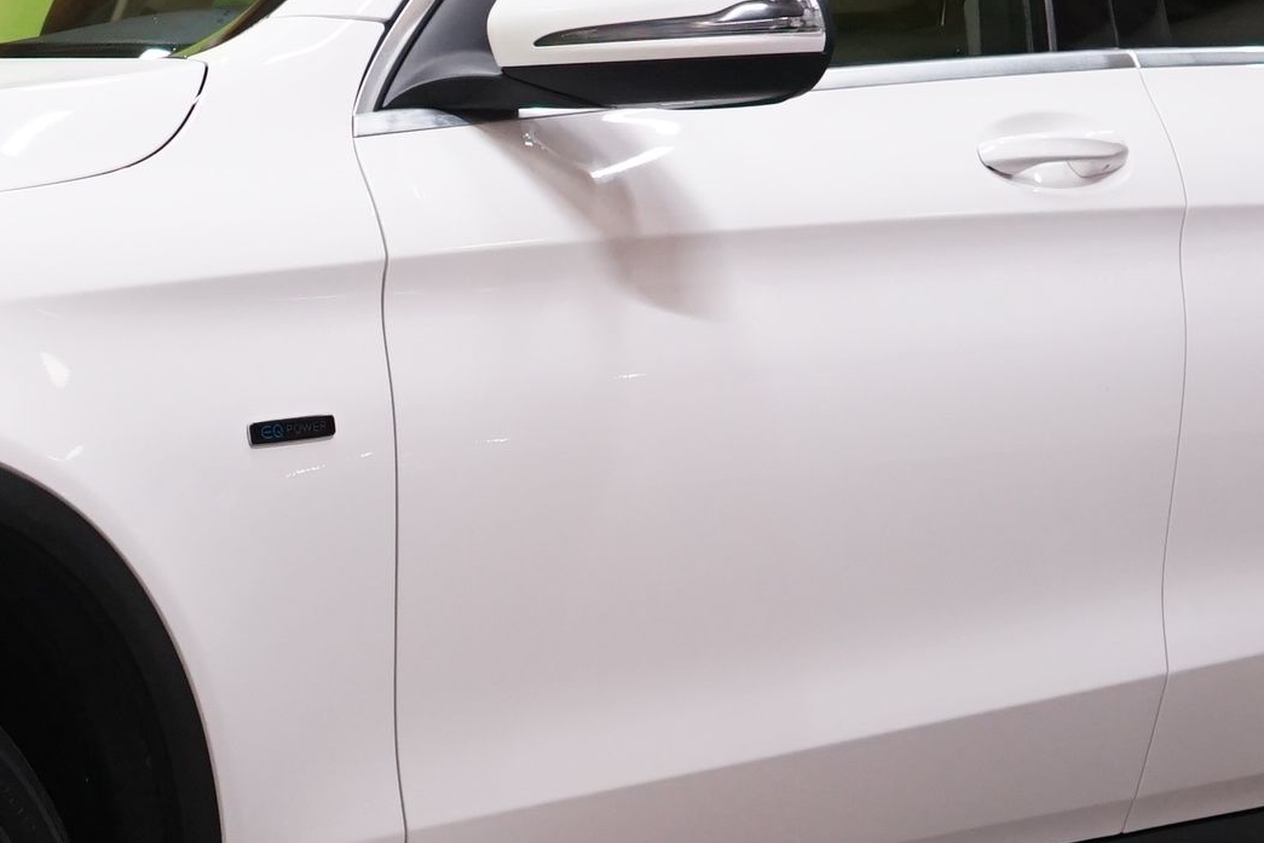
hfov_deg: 17.6
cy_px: 614
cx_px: -60
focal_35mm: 113
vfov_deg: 12.1
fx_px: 3968
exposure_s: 1/200
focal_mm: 30
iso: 1250
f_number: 4
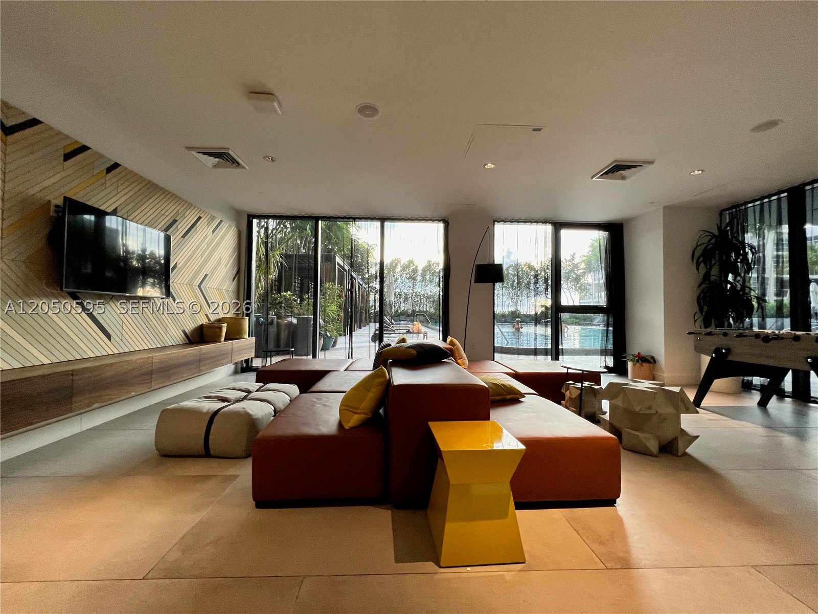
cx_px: 409
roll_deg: -0.8
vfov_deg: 89.9
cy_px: 307
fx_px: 307
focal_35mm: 13
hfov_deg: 106.2
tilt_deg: +3.0
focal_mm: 1.57
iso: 250
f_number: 1.8
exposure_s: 1/60
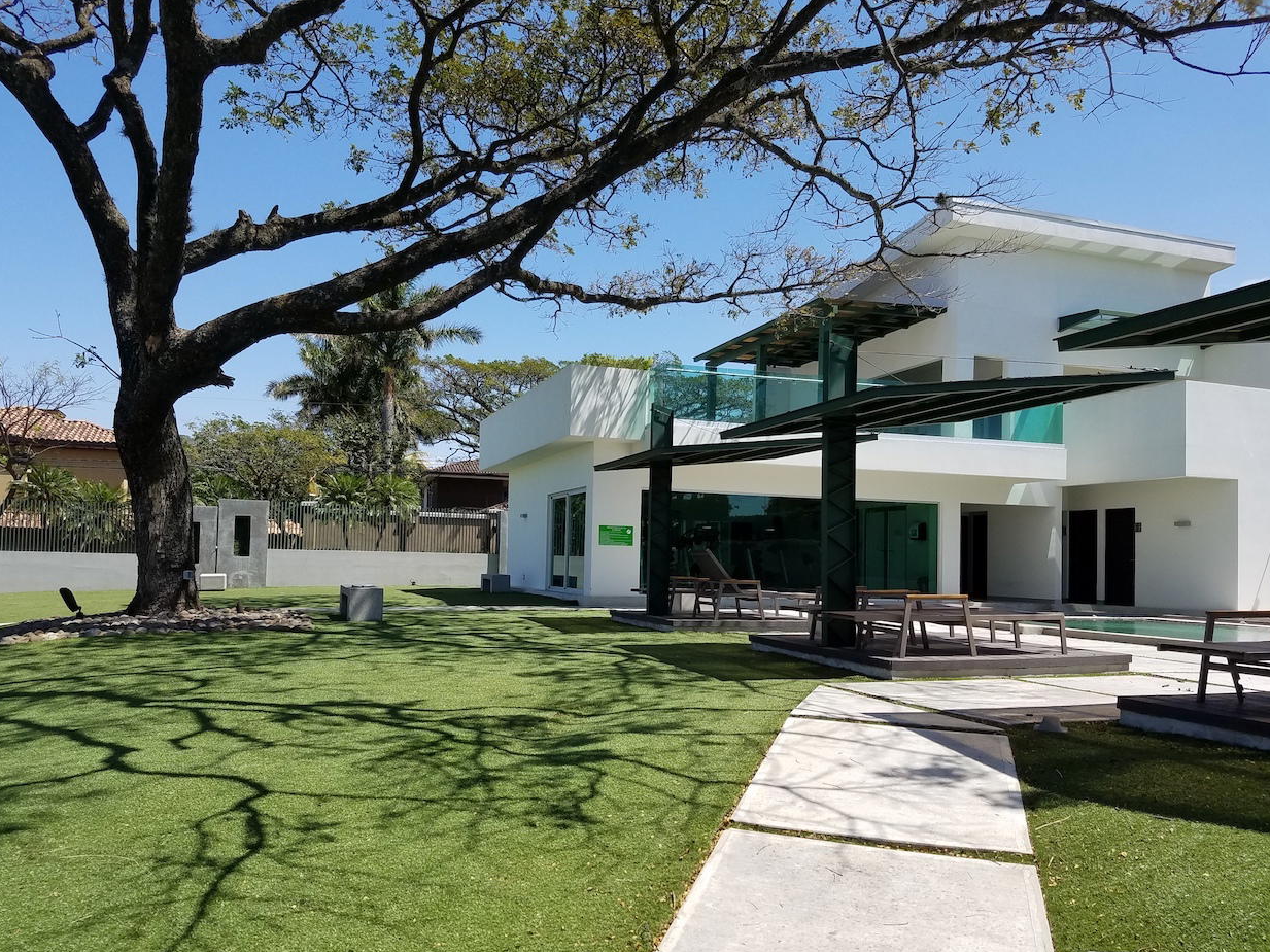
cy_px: 476
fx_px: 990
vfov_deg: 51.3
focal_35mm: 27
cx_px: 620
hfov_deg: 65.3
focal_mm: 4.2
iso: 50
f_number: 1.7
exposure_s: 1/2208
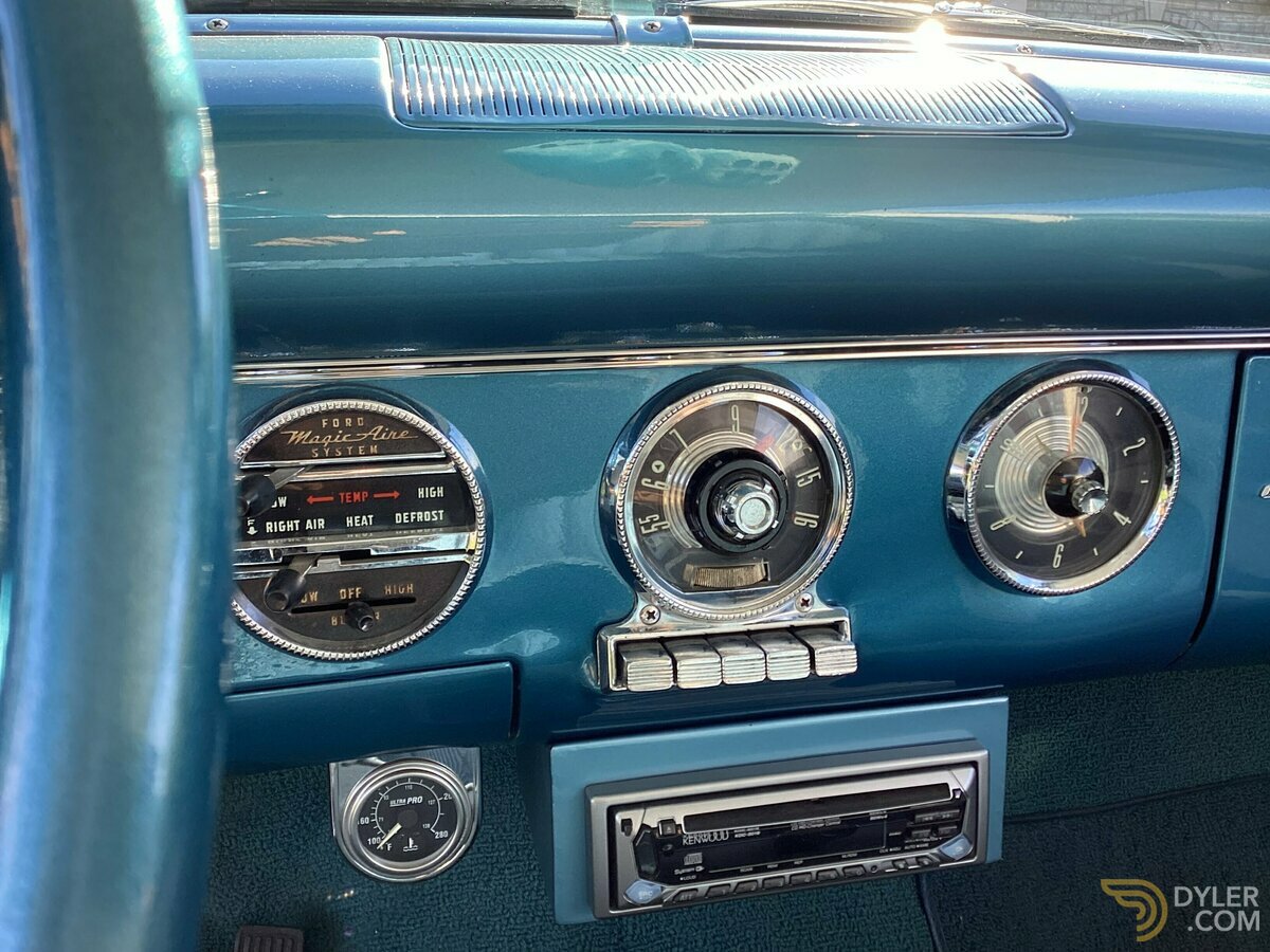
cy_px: 476
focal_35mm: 31
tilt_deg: -15.1
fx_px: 1137
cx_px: 635
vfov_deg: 45.4
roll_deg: +0.1
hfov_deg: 58.4
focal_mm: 3.3
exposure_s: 1/120
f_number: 2.4
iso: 40
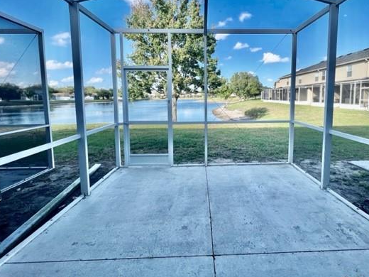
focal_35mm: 16
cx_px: 205
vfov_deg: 77.2
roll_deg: +0.9
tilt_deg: -5.5
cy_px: 111
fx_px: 171
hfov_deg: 94.1
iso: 32
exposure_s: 1/451
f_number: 1.8
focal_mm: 1.57
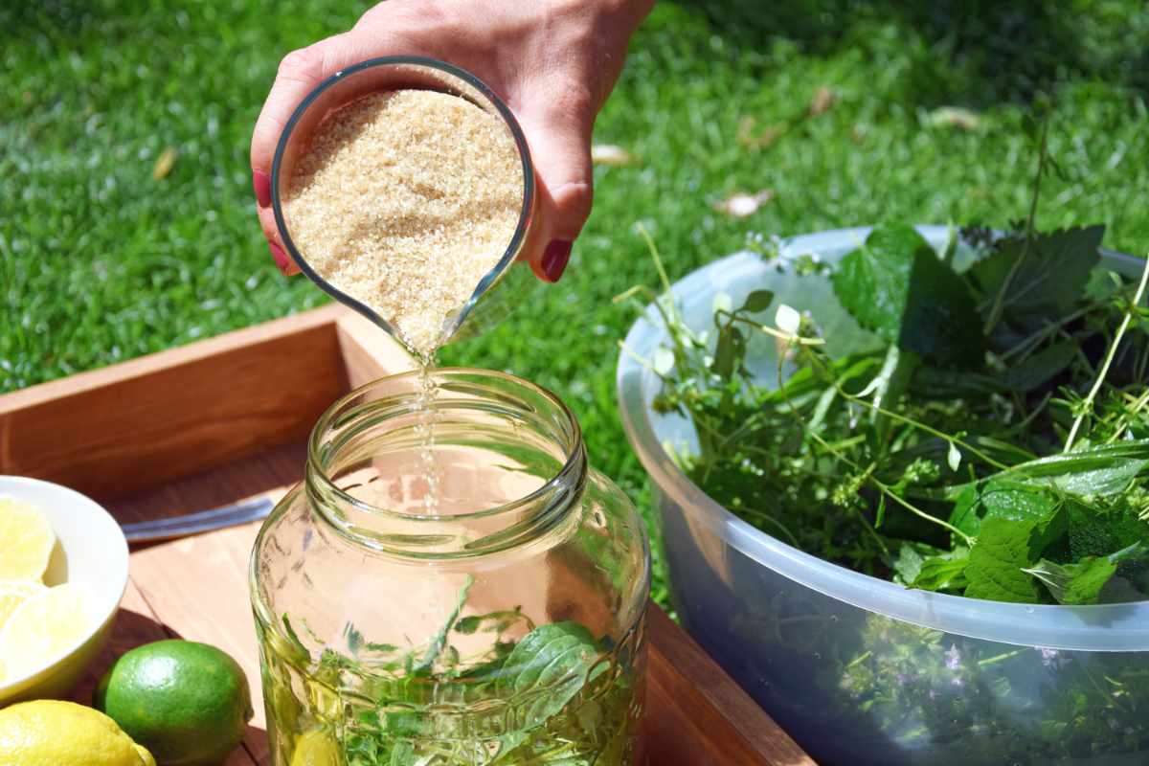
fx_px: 2298
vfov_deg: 18.9
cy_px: 383
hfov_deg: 28.1
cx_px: 574
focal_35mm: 72
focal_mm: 48
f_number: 4.8
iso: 100
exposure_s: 1/800
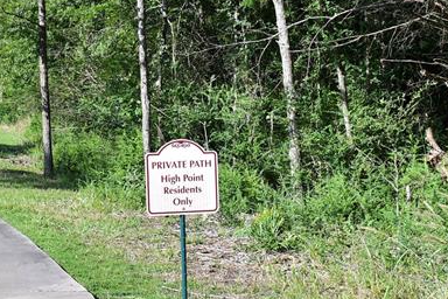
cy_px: 46
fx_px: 1294
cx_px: 142
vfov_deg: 13.1
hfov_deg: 19.6
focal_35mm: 104
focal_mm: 26
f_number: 8
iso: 125
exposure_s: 1/250
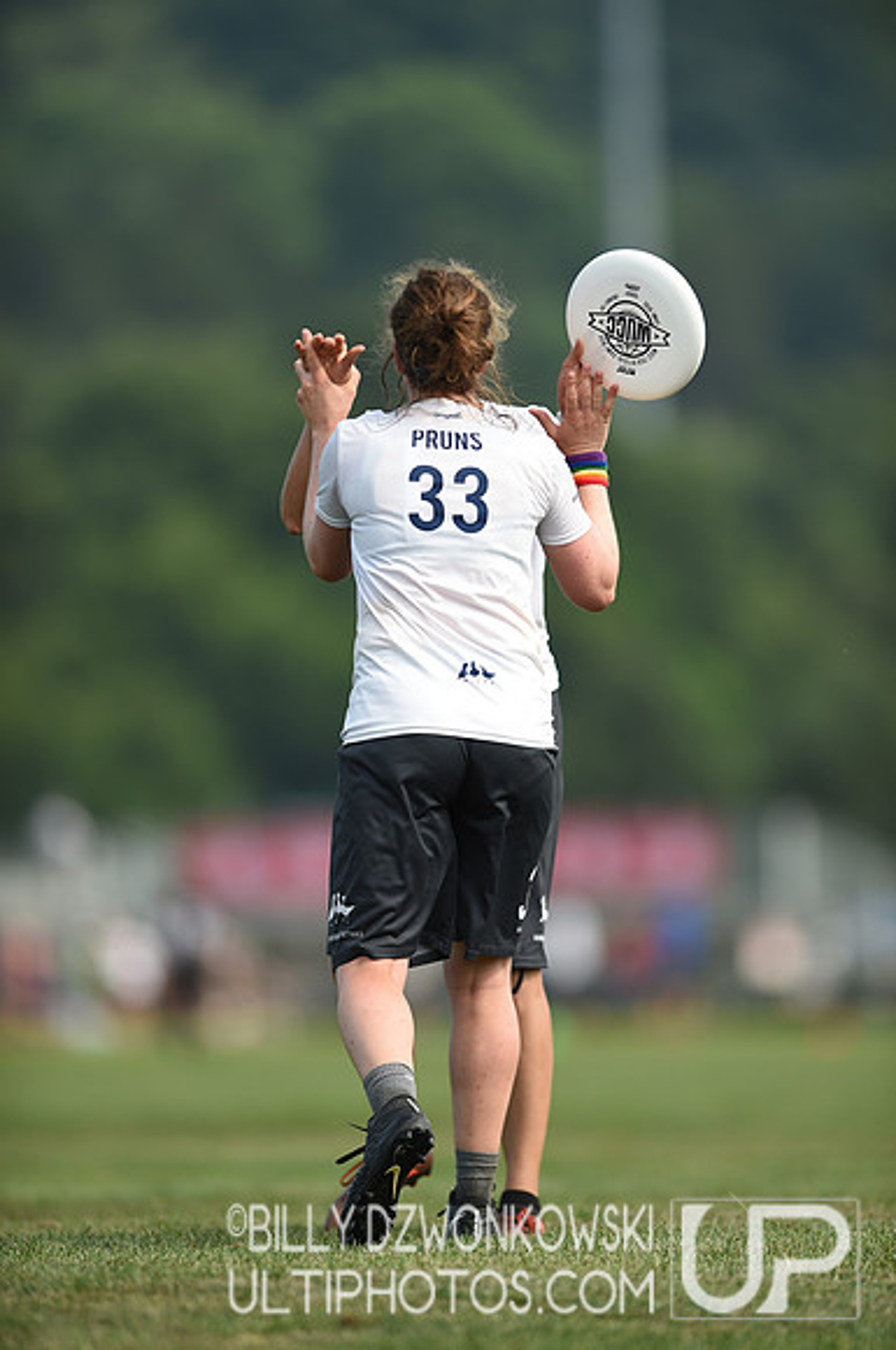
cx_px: 448
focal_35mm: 400
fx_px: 14977
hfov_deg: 3.4
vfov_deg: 5.2
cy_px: 675
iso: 100
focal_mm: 400
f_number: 2.8
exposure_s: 1/1000
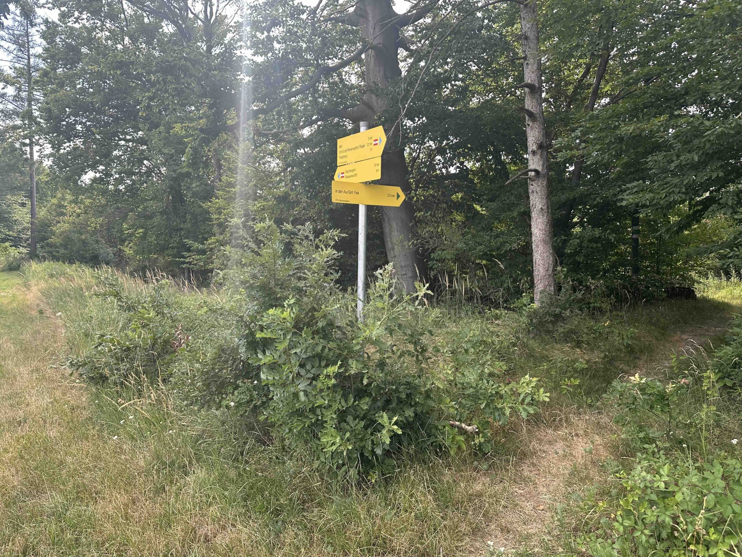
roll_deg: +0.0
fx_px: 514
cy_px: 278
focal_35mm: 24
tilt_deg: -1.8
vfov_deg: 56.8
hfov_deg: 71.6
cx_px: 371
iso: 80
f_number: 1.78
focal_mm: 6.86
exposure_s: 1/368
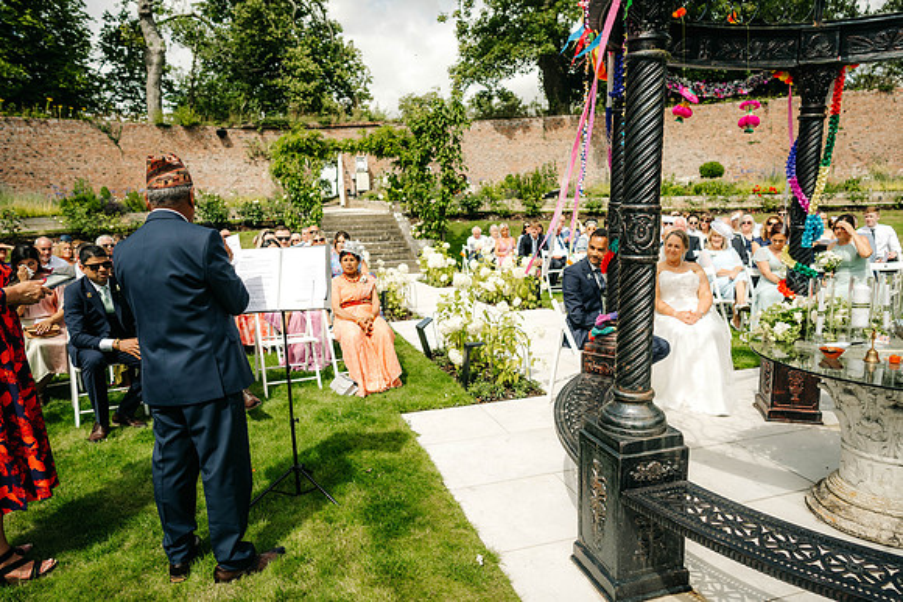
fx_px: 602
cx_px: 452
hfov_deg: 73.7
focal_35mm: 24
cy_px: 301
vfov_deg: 53.2
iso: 100
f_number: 3.5
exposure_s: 1/2000
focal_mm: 24
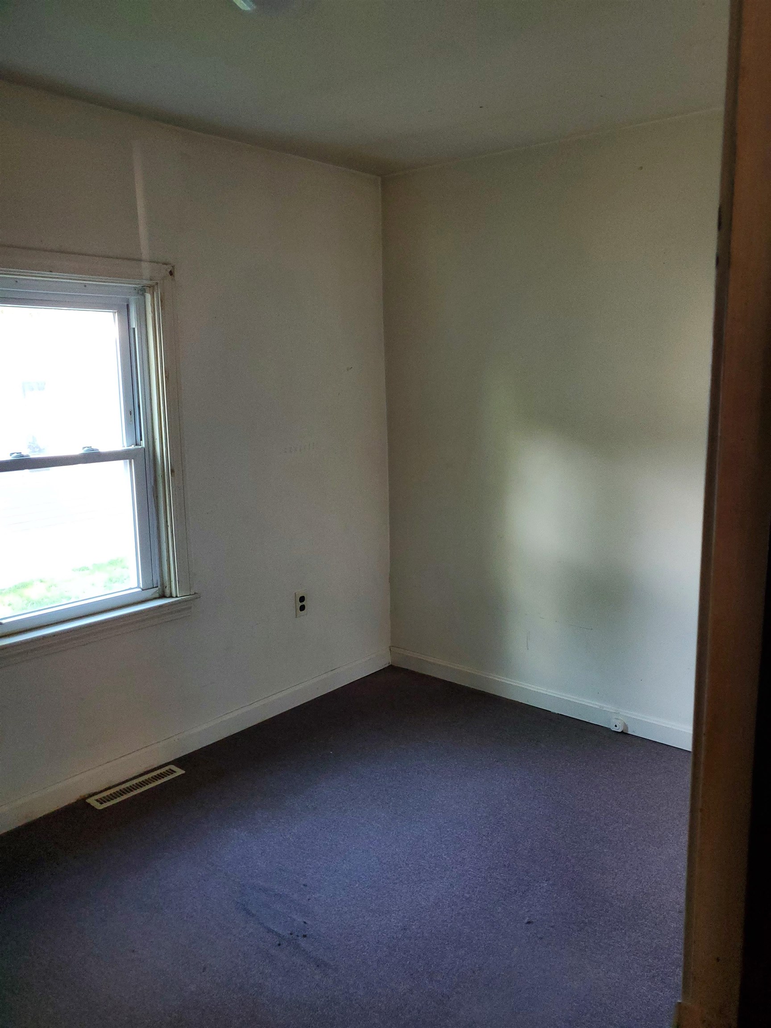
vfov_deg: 67.3
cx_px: 386
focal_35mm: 26
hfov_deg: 53.1
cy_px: 514
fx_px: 772
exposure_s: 1/60
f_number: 1.5
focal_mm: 4.3
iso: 200
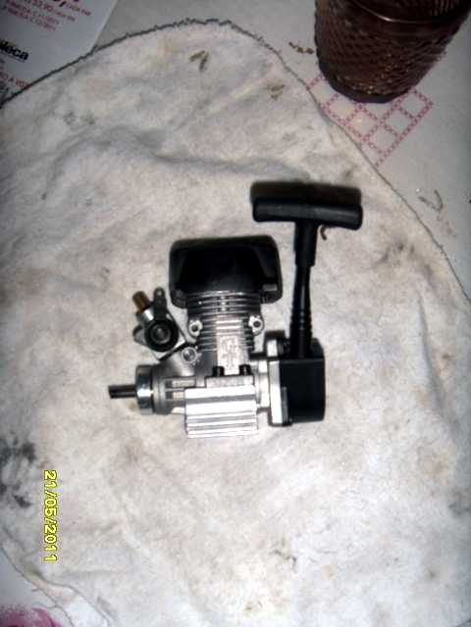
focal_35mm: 39
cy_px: 314
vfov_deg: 47.9
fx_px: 708
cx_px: 236
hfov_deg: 36.8
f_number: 3.5
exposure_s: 1/45
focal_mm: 6.6
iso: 100
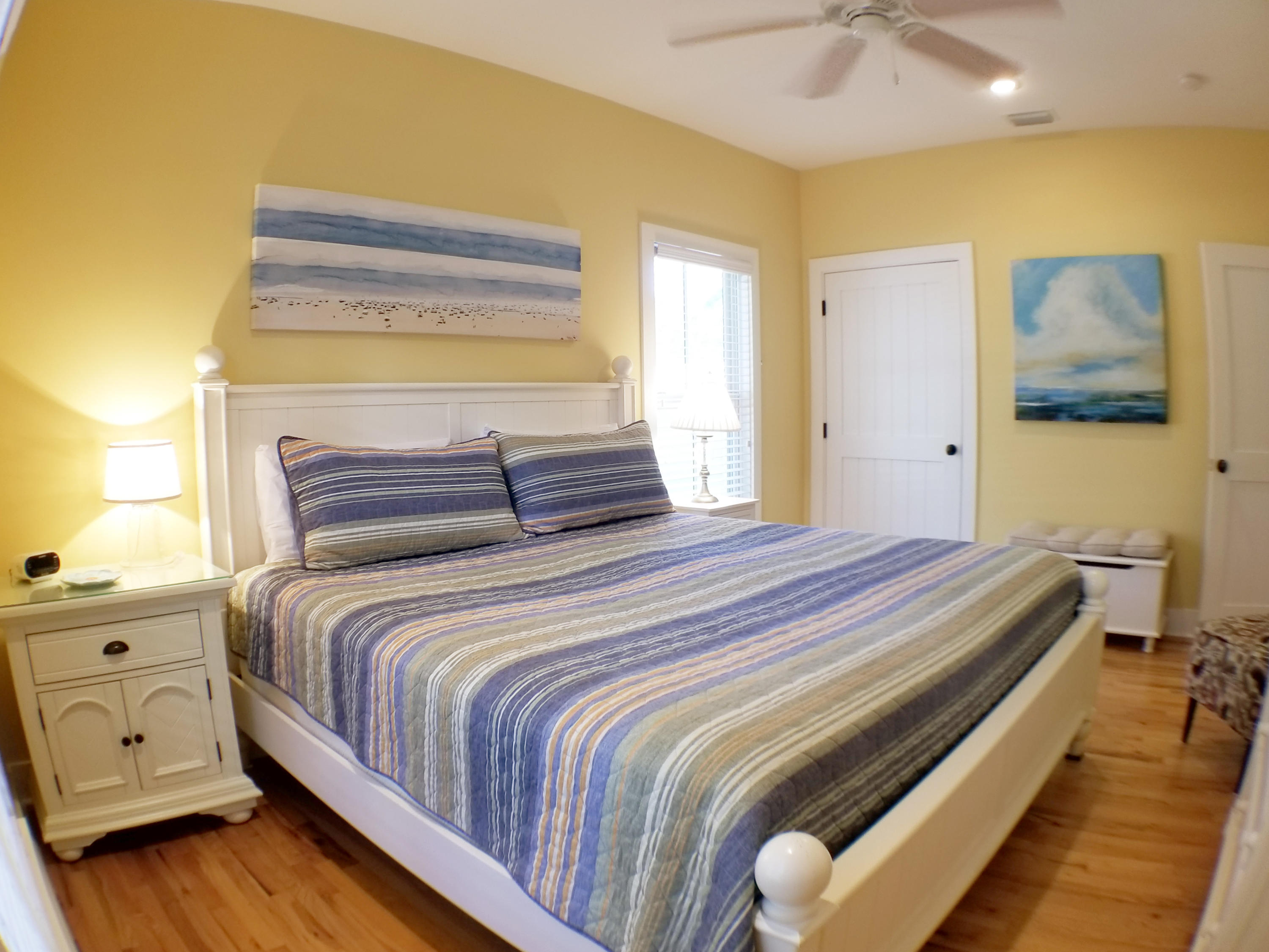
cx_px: 634
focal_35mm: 26
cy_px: 476
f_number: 1.7
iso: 160
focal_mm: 4.25
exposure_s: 1/46
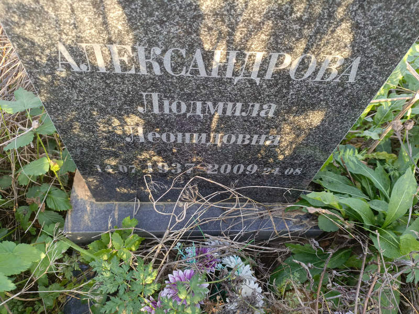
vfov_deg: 54.9
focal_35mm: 25
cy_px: 157
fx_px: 303
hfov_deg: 69.4
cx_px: 210
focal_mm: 4.76
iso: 208
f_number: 1.69
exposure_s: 1/60
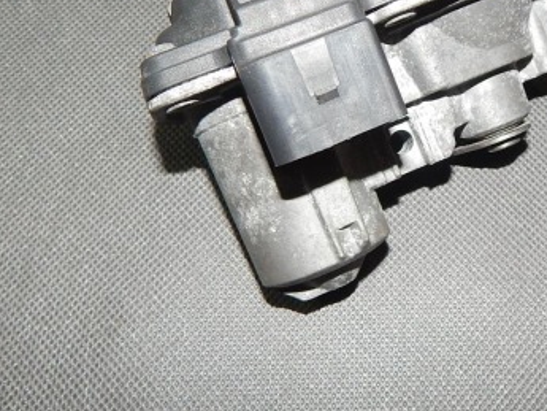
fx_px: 759
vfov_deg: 30.0
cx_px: 406
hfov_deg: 38.7
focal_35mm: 48
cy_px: 130
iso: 200
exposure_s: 1/30
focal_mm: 4
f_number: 6
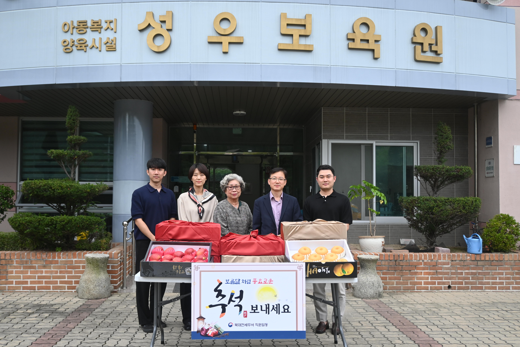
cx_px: 260
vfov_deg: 36.9
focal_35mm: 36
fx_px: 520
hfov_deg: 53.1
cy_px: 174
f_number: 4.2
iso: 220
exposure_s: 1/250
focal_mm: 24
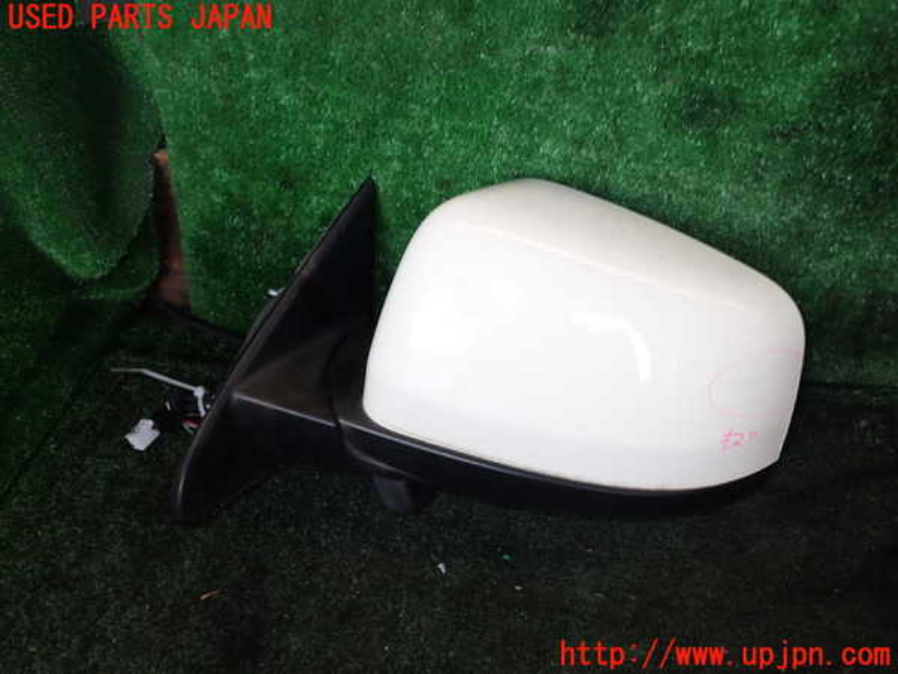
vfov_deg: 46.8
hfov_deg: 60.0
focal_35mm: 30
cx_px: 449
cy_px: 337
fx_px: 778
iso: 125
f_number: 6.3
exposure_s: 1/30
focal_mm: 5.4
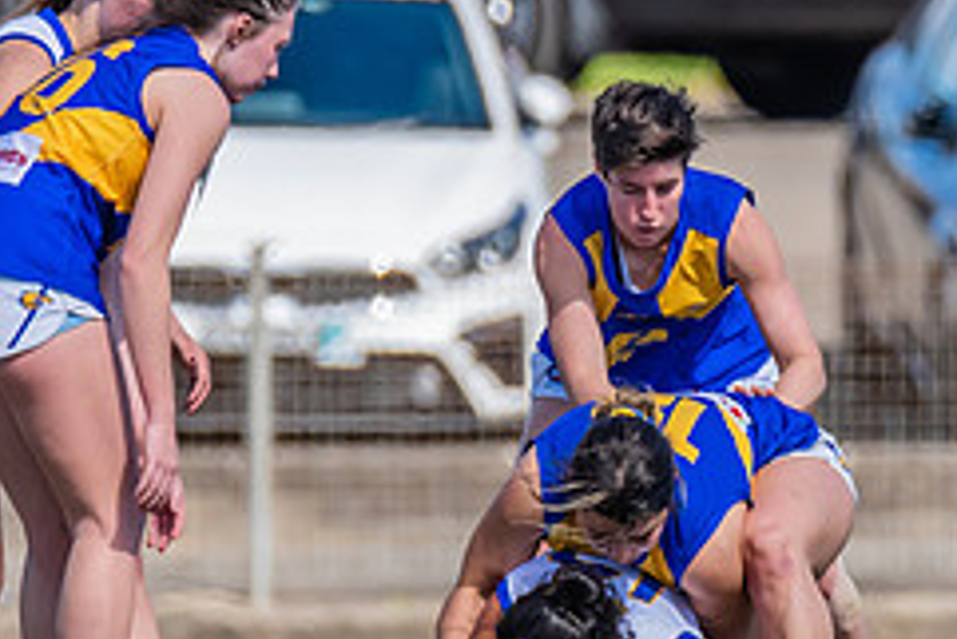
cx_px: 714
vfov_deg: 0.7
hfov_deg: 1.0
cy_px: 372
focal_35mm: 2057
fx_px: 54713
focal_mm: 600
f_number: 8
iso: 800
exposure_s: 1/1600
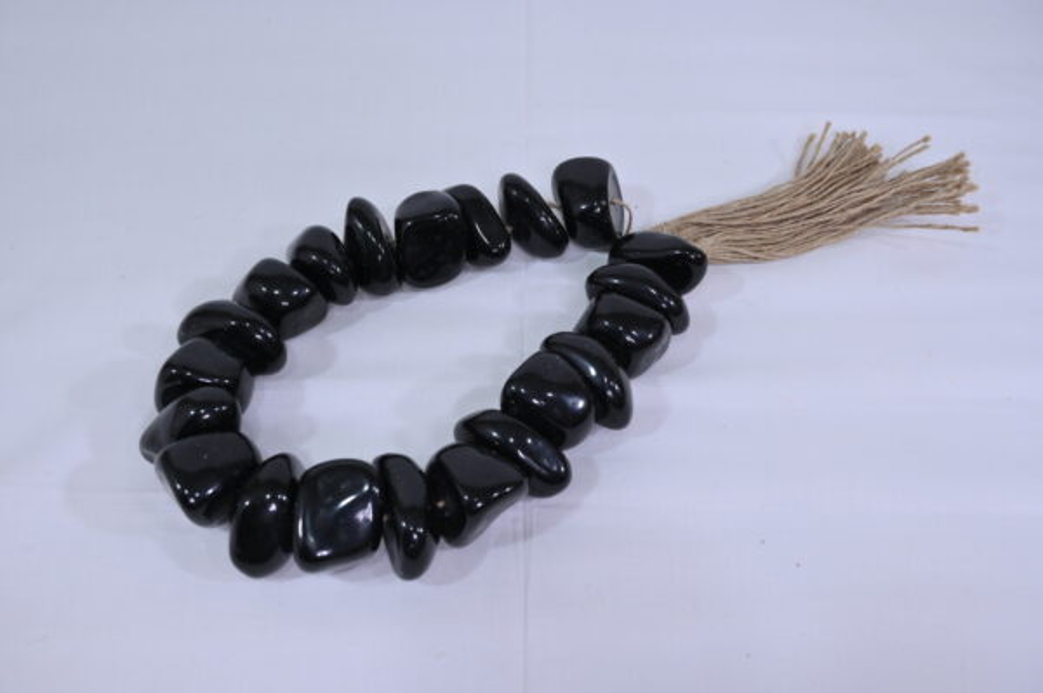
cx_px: 522
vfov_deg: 39.9
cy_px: 346
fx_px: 955
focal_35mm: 33
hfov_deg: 57.3
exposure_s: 1/125
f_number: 8
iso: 640
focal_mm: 33
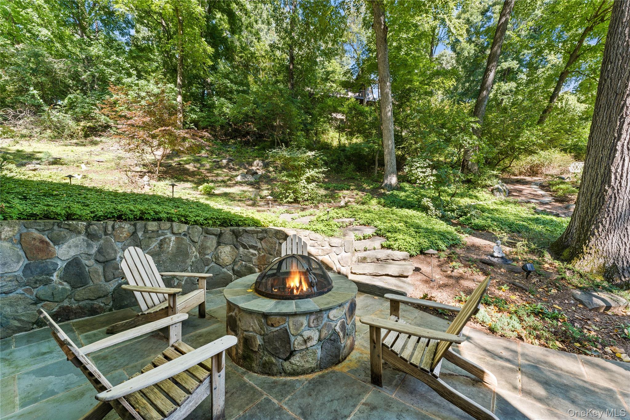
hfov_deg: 104.3
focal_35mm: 14
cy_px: 210
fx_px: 245
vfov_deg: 81.2
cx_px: 315
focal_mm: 14
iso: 100
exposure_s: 1/4
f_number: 9
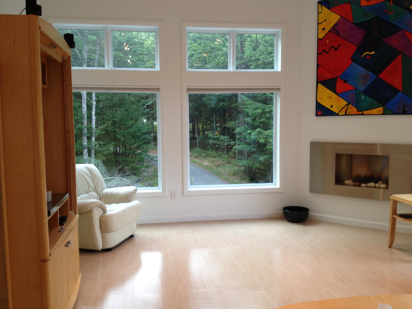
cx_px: 206
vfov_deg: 40.7
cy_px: 154
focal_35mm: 35
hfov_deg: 52.6
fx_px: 417
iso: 50
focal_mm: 4.28
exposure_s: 1/30
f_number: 2.4
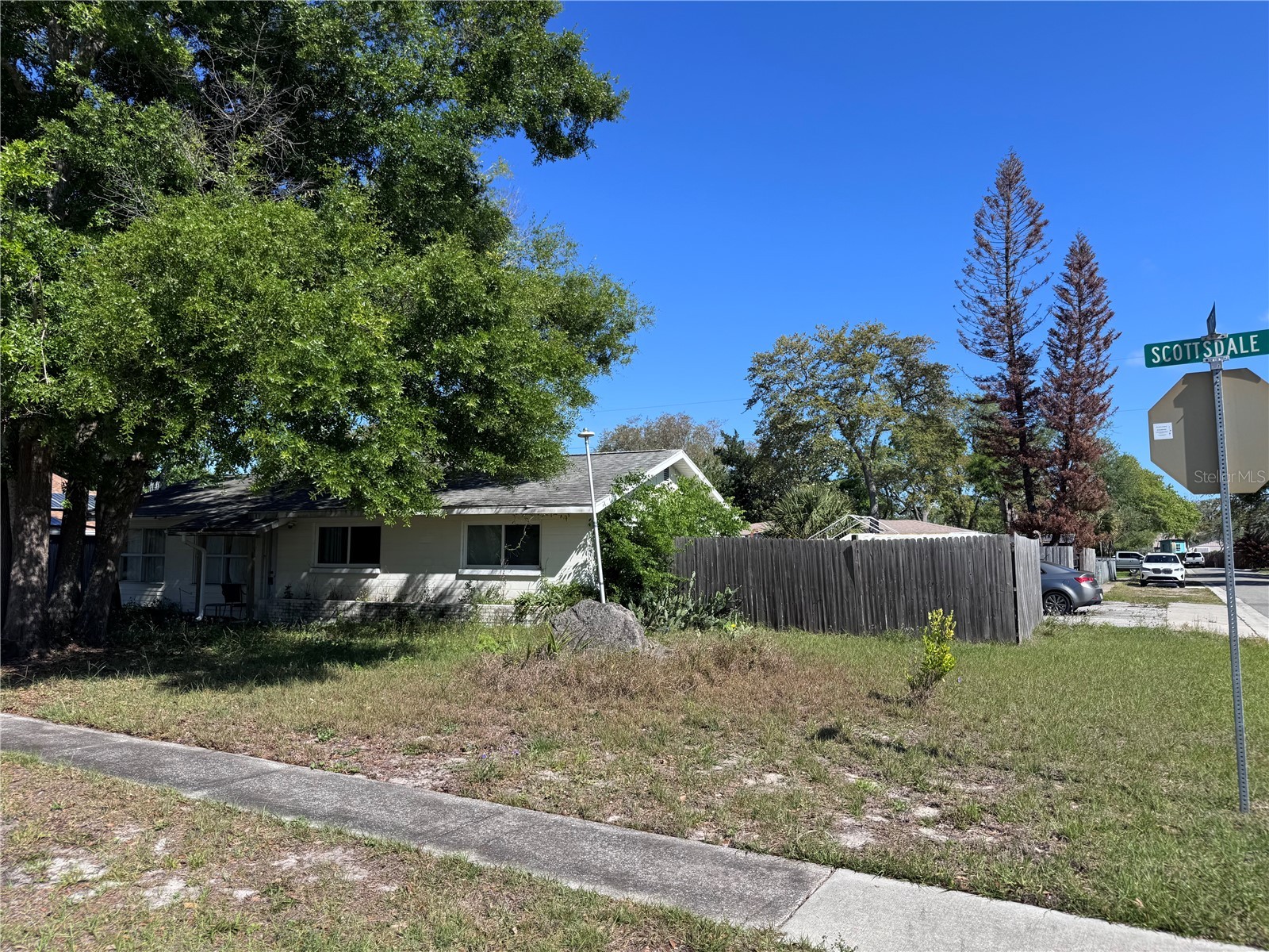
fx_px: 880
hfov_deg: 71.6
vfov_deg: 56.8
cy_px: 476
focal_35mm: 24
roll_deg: -0.7
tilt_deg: +4.6
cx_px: 634
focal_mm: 6.76
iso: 80
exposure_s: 1/3413
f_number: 1.78
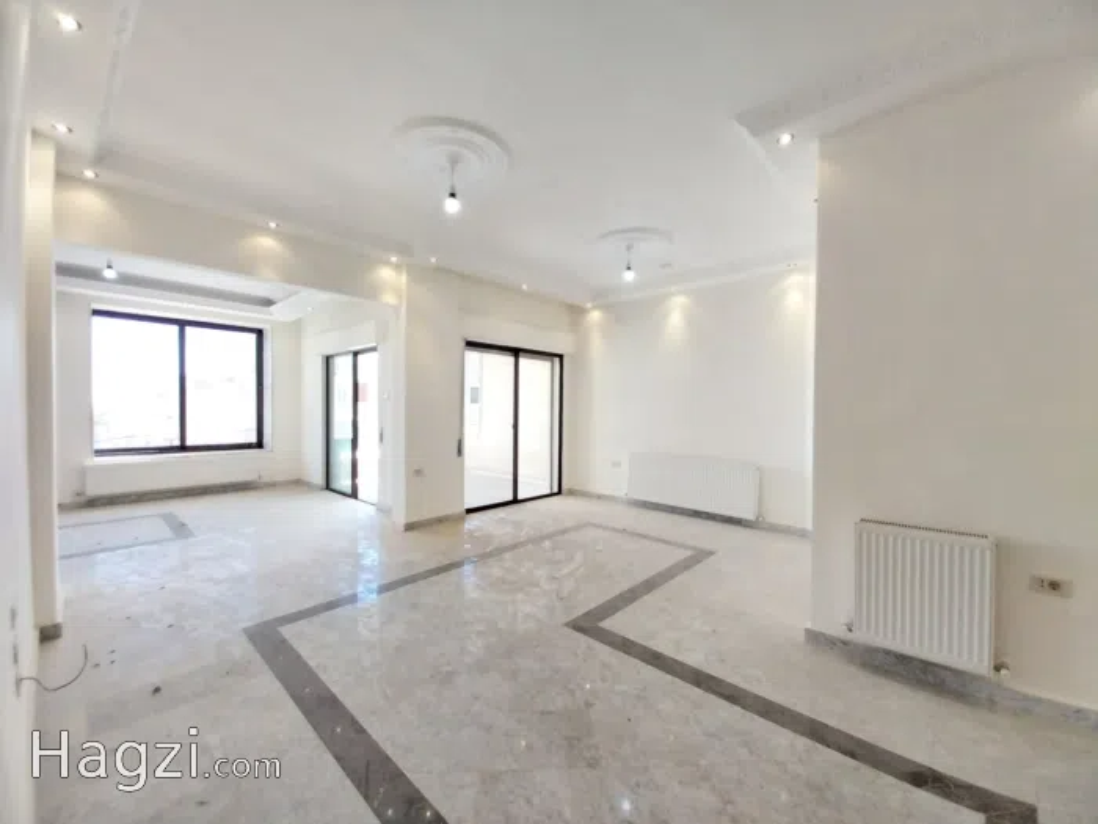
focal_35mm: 13
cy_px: 412
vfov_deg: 89.9
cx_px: 549
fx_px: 412
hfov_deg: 106.2
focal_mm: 1.3
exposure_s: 1/50
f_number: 2.2
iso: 125
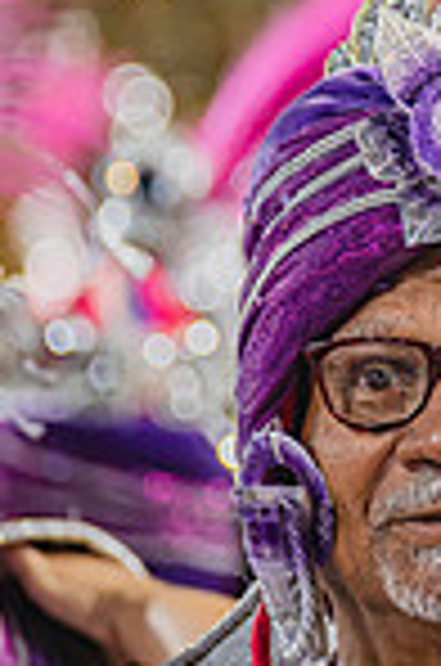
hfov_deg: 2.0
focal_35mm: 670
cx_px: 529
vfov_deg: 3.1
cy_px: 194
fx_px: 12368
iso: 2500
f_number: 5.6
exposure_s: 1/160
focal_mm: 220
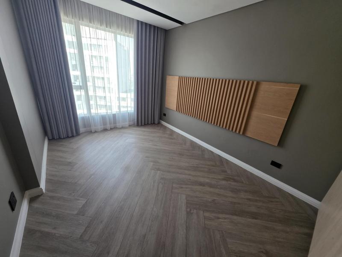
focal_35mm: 13
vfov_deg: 89.9
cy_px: 128
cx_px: 171
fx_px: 128
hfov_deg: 106.2
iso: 500
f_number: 1.9
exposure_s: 1/359
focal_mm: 2.2
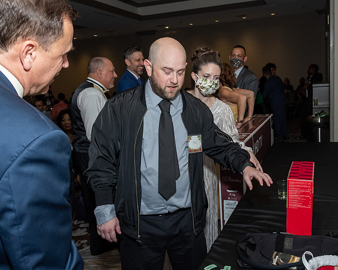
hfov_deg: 53.3
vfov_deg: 44.1
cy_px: 140
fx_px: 333
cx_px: 207
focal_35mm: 33
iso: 500
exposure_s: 1/250
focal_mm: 18
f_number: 7.1
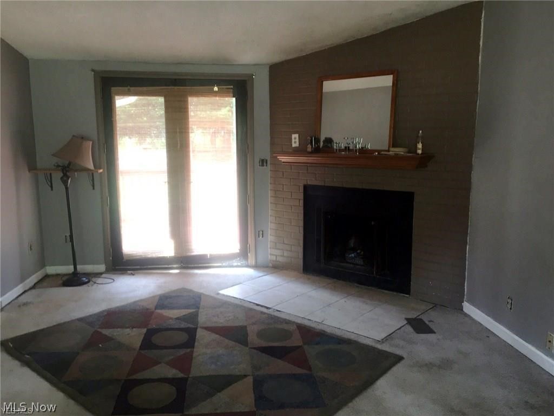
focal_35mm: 29
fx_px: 464
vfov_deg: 48.2
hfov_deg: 61.7
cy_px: 208
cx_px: 277
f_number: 2.2
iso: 40
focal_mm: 4.15
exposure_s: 1/30
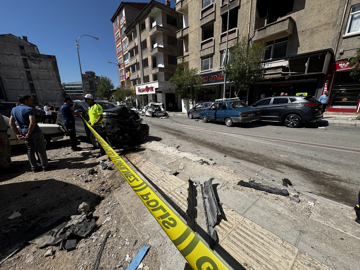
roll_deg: +0.7
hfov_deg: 102.1
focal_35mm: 14
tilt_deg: -16.0
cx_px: 180
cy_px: 135
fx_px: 146
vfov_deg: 85.7
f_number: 2.2
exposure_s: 1/2985
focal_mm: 2.22
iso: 50
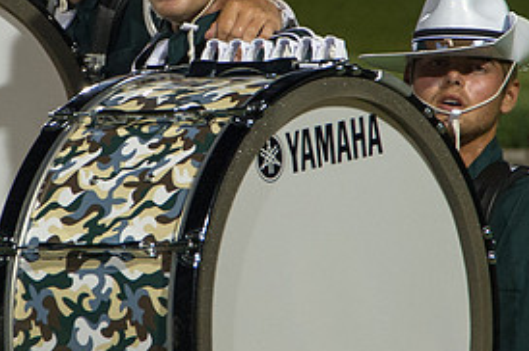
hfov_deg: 4.6
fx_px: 6590
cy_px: 65
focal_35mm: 449
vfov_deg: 3.1
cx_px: 146
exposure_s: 1/160
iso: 2200
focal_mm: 120
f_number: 5.6
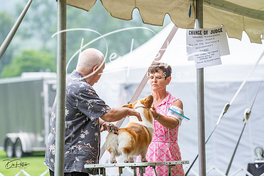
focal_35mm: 200
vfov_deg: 6.9
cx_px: 132
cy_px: 88
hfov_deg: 10.3
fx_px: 1467
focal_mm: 200
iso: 400
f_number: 4.5
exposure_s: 1/400
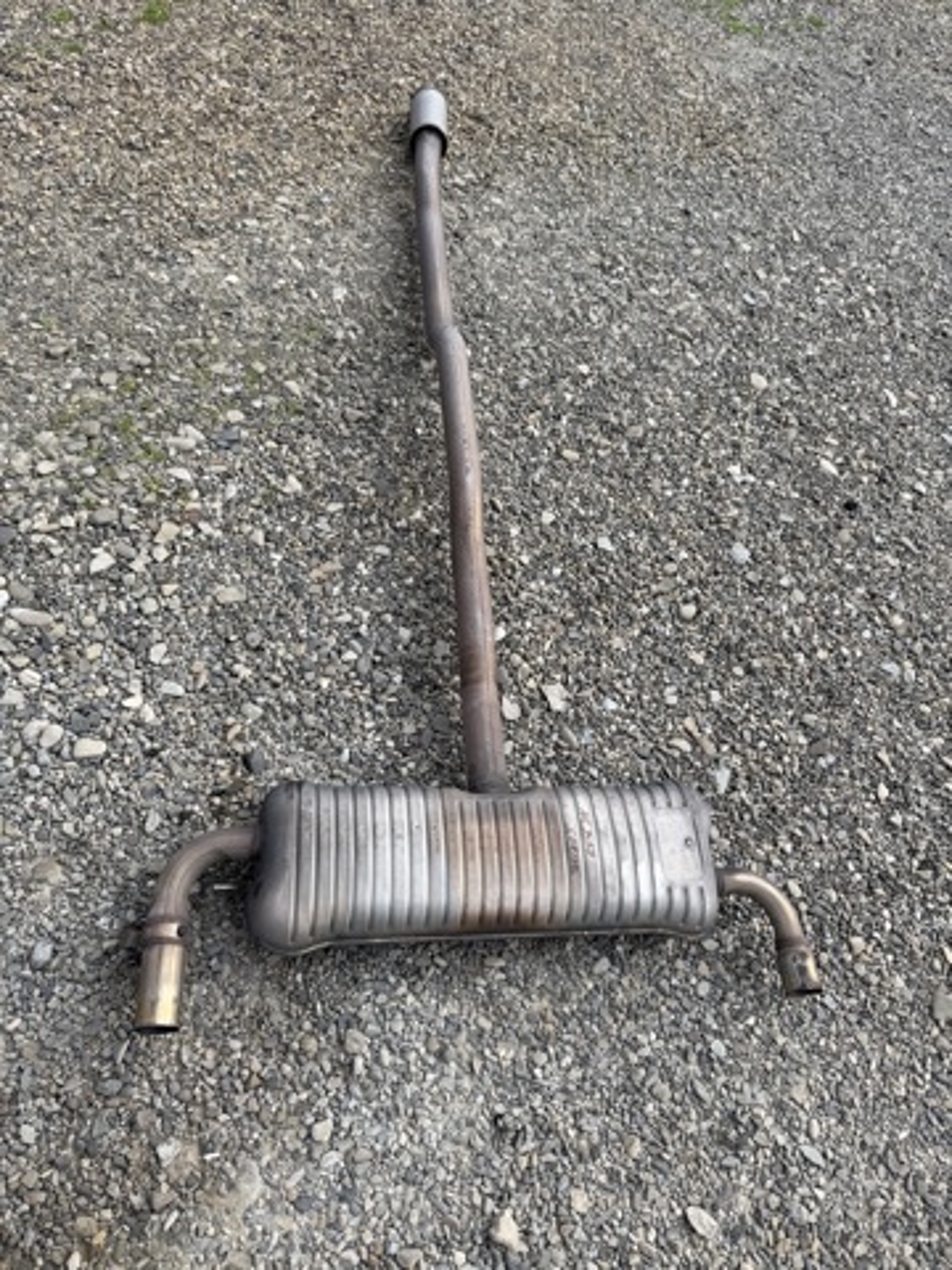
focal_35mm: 24
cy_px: 635
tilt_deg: -55.6
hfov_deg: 56.8
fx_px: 880
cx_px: 476
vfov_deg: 71.6
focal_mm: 6.76
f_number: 1.78
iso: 80
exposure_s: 1/683
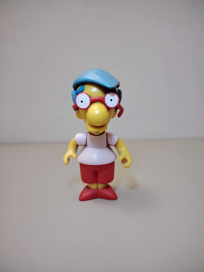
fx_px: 189
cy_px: 136
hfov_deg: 56.8
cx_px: 102
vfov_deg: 71.6
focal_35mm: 24
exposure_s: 1/50
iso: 1250
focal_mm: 5.25
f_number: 1.75
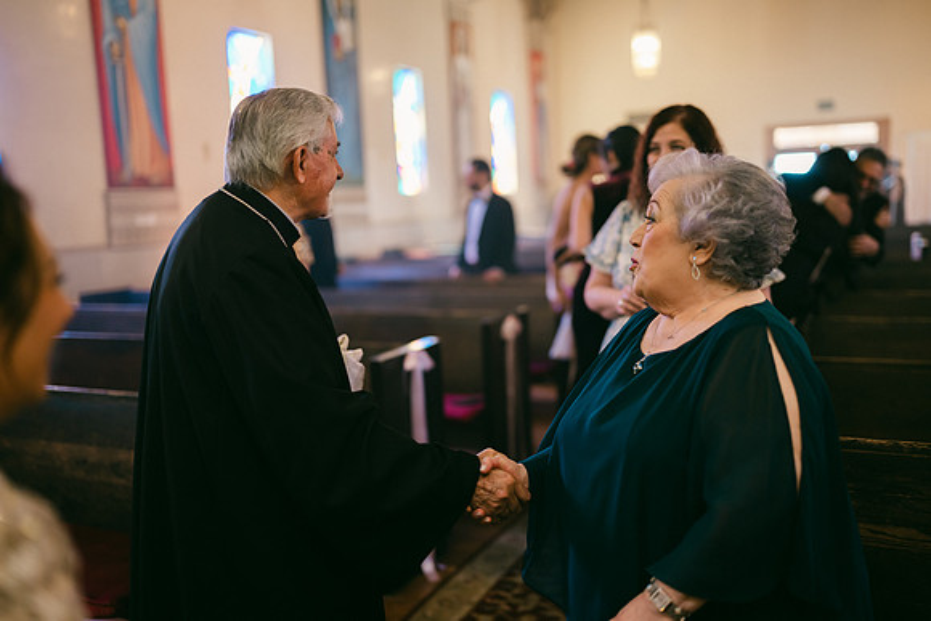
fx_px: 905
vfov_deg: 37.9
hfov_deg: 54.4
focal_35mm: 35
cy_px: 310
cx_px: 466
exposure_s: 1/200
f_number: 1.2
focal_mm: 35
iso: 400
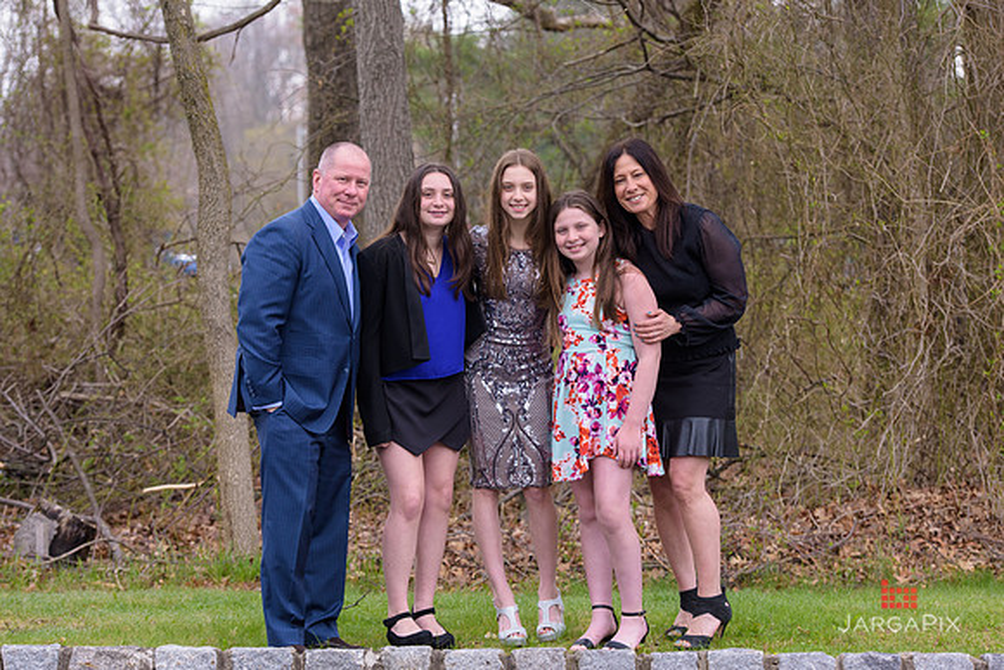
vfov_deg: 13.7
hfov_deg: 20.4
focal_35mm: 100
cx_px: 502
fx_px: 2789
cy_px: 335
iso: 400
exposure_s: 1/500
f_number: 5
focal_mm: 100
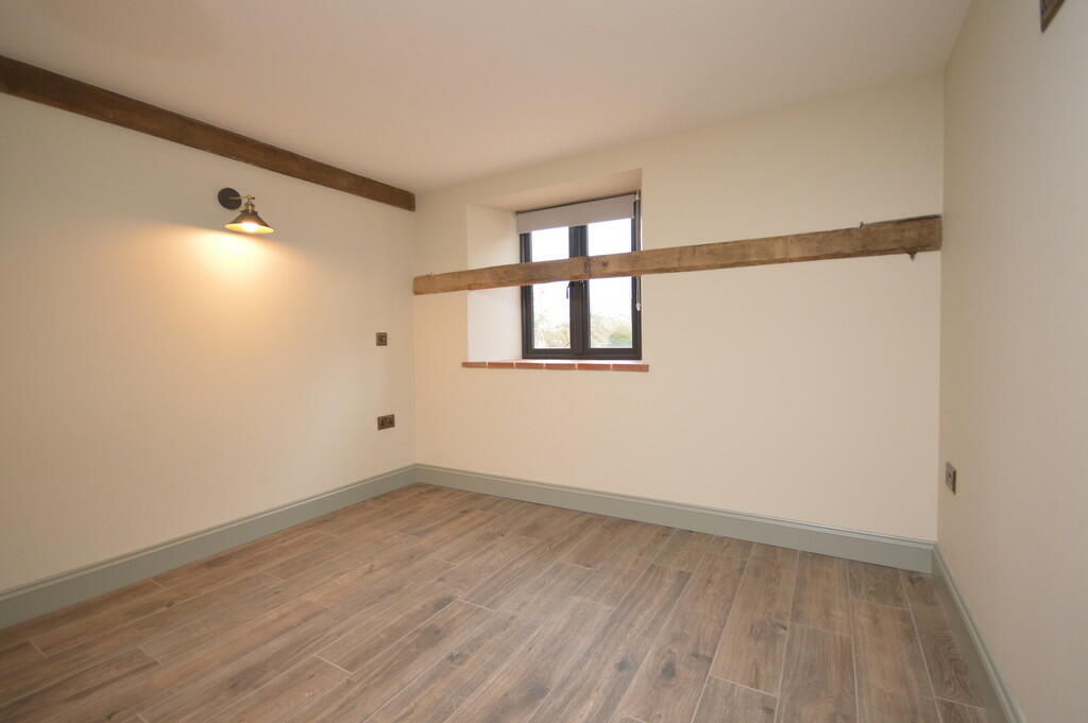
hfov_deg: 100.4
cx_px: 544
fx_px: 453
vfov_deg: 77.2
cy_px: 362
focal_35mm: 15
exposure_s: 1/60
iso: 800
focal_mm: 10
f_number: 4
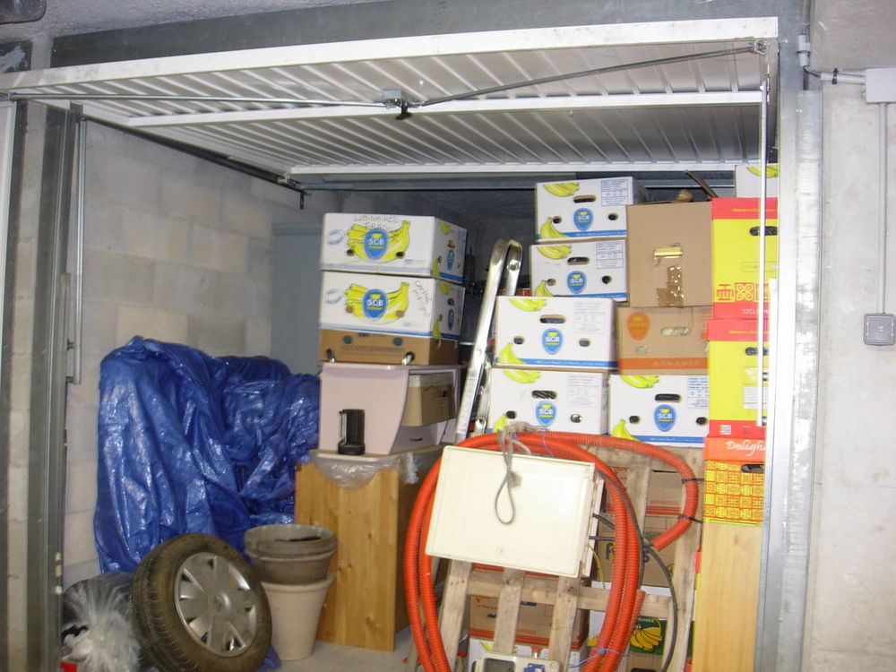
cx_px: 448
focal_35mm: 38
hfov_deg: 49.0
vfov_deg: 37.7
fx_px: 984
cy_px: 336
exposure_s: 1/6.1
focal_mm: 7.8
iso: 79
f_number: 2.8
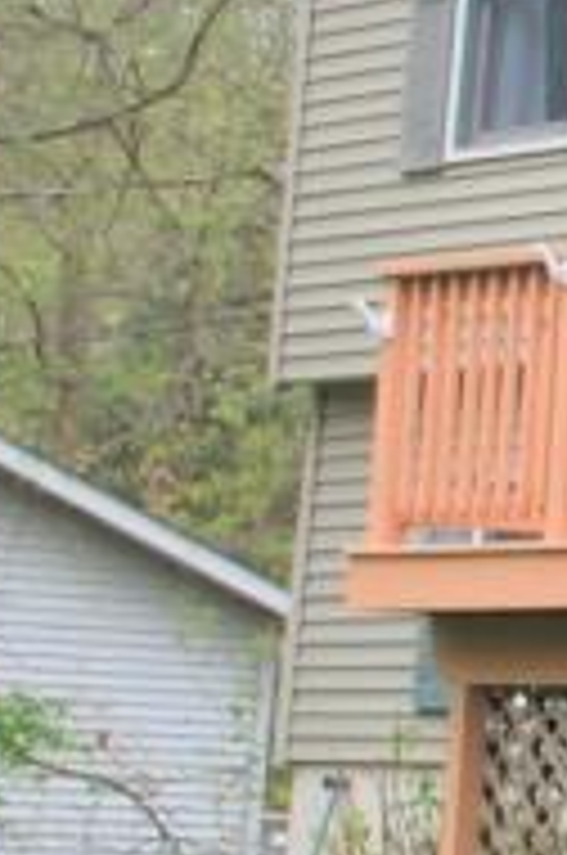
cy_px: 158
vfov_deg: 10.3
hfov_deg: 5.7
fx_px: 4742
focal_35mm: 200
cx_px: 2441
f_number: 5.6
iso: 100
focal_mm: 22
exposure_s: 1/125
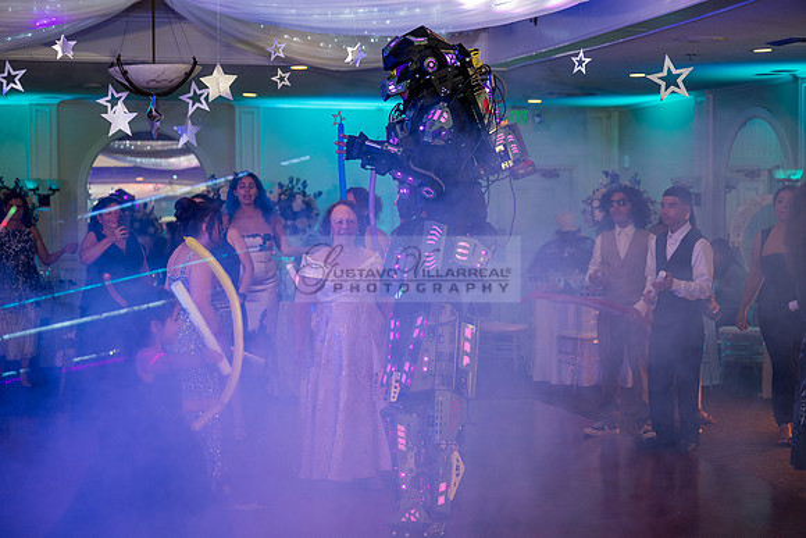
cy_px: 269
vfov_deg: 19.5
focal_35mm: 70
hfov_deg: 28.8
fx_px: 1568
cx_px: 403
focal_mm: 70
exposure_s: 1/200
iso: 1250
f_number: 2.8
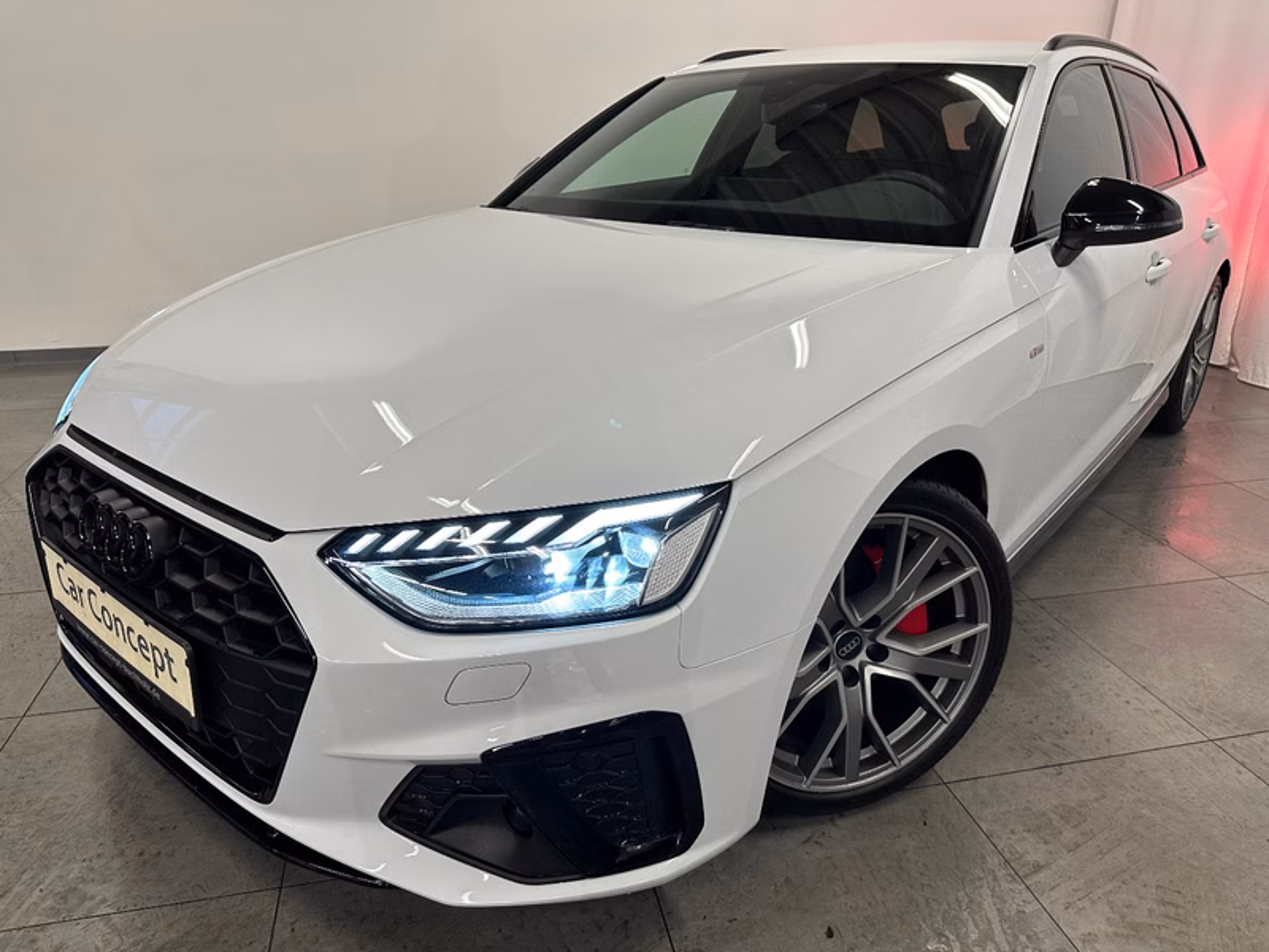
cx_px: 634
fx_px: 880
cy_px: 476
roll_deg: -0.8
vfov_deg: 56.8
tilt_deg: -21.8
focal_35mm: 24
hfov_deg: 71.6
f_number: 1.78
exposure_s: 1/50
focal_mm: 6.86
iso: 125
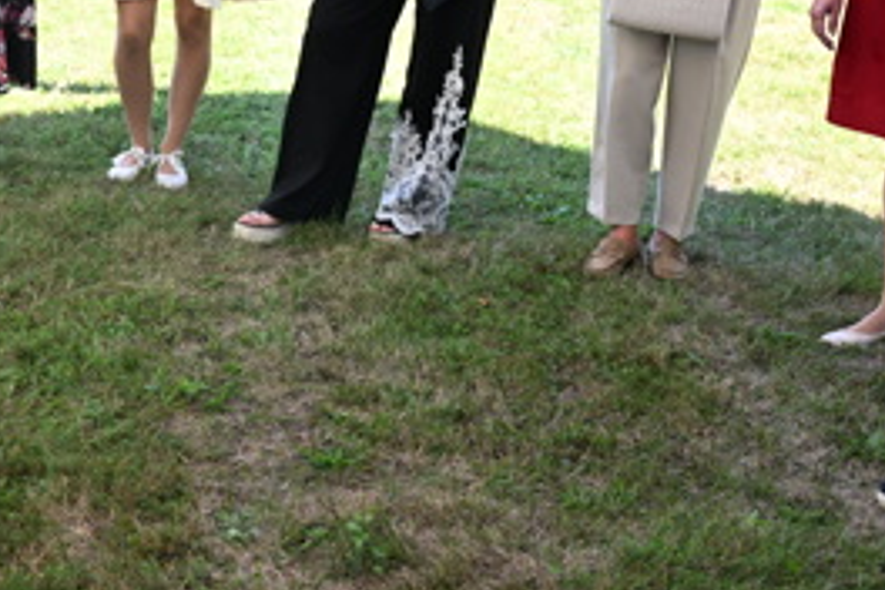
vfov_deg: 16.3
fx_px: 2023
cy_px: 3
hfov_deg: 23.9
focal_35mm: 82
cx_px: 64
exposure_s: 1/500
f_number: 5
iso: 640
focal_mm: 31.5
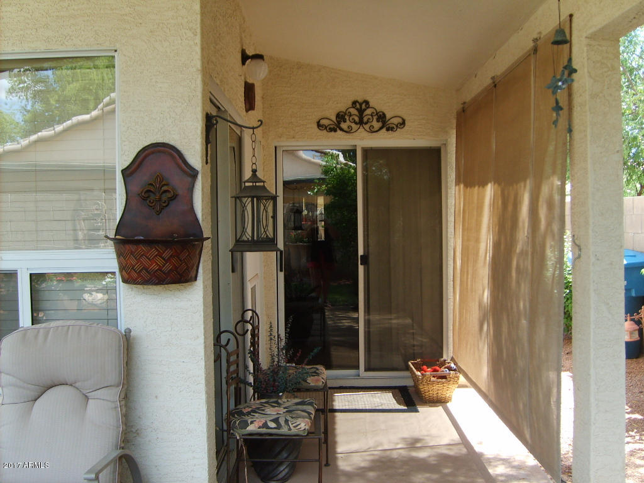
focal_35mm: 35
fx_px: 651
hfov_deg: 52.6
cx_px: 322
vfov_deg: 40.7
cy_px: 242
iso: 50
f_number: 2.8
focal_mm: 5.8
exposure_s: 1/125
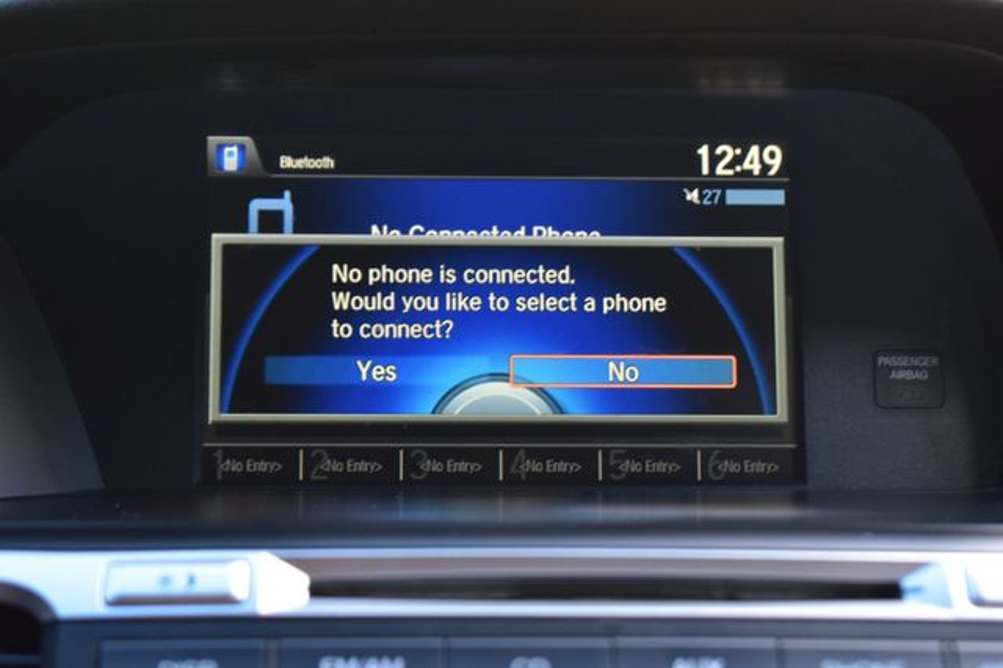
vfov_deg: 16.5
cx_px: 502
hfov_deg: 24.6
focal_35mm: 82
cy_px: 334
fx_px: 2297
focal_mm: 55
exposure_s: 1/20
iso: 400
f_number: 6.3
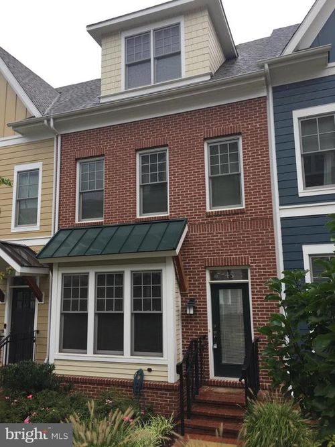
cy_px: 224
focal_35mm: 29
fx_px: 374
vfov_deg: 61.7
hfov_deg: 48.2
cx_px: 168
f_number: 2.2
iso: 32
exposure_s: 1/388
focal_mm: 4.15
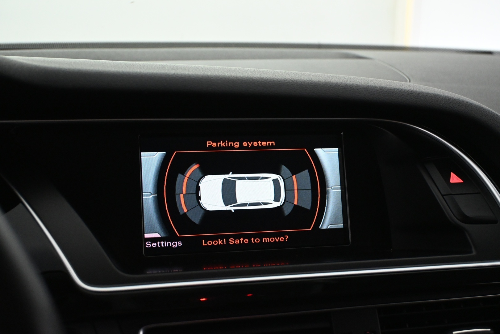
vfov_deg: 25.8
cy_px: 167
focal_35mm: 52
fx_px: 729
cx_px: 250
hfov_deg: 37.9
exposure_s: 1/60
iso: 3600
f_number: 5.3
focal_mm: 35
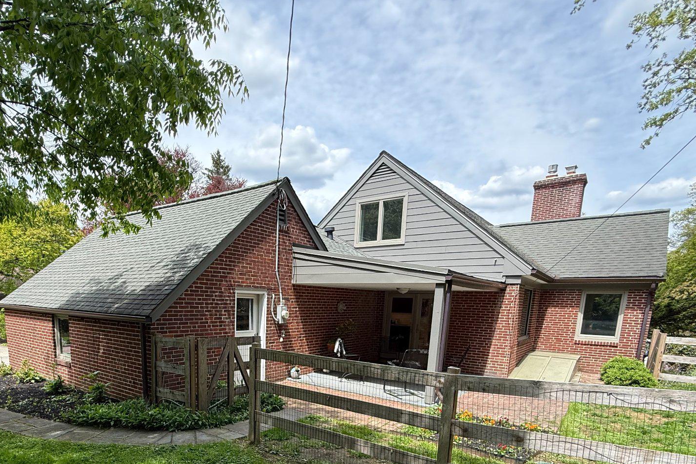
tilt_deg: -9.7
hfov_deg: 80.1
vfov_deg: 55.1
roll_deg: -2.0
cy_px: 374
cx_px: 273
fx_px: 406
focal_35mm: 21
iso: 64
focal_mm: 2.22
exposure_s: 1/644
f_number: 2.2
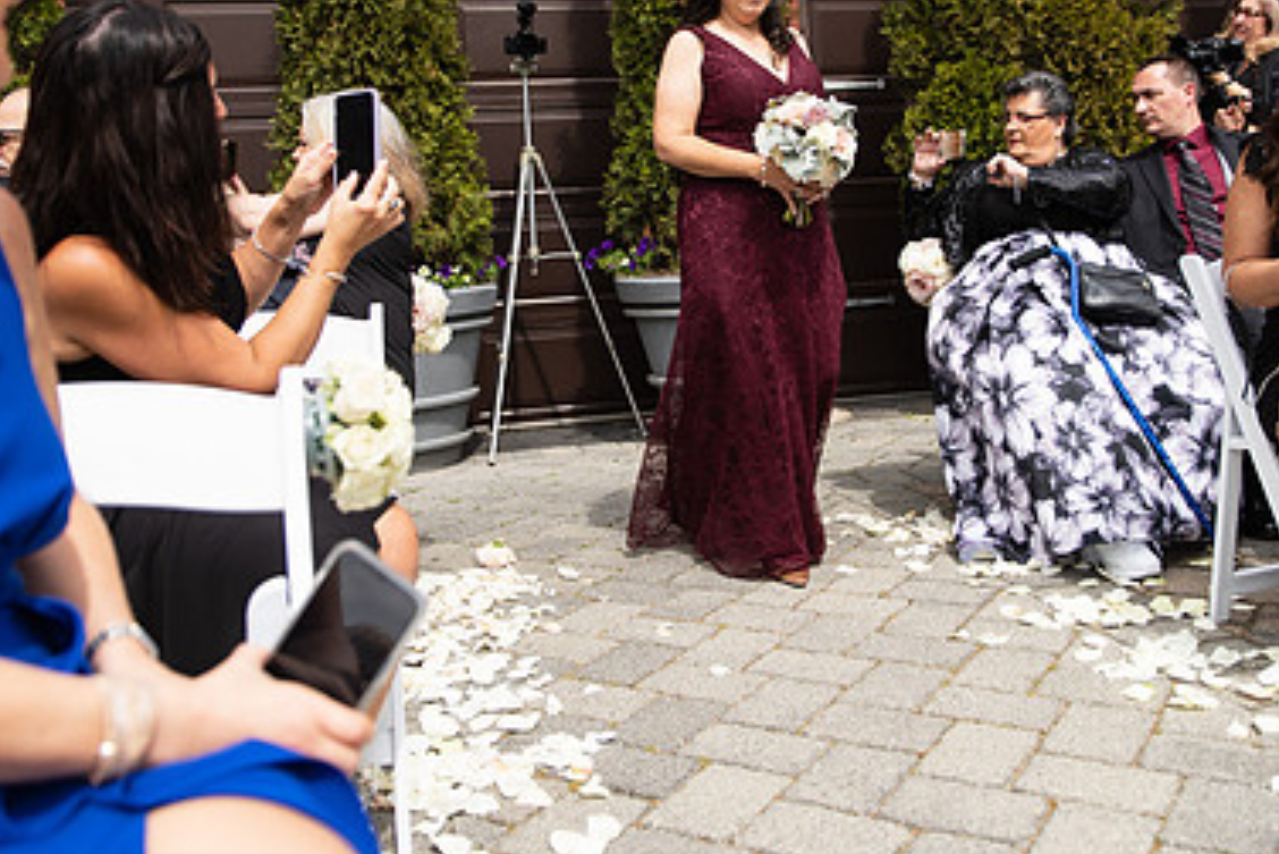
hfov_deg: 51.7
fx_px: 1315
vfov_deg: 35.6
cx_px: 738
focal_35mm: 37
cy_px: 277
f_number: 2.8
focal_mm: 24
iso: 125
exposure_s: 1/1600
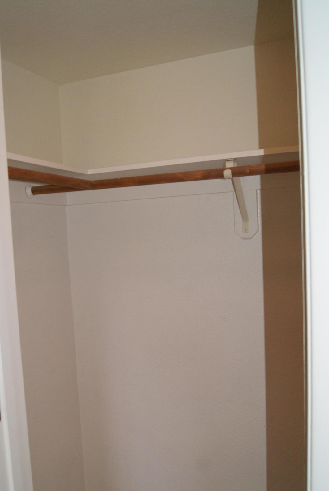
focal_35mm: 34
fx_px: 465
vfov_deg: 55.6
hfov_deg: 38.7
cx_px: 124
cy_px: 273
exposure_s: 1/60
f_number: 5.6
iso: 400
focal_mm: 18
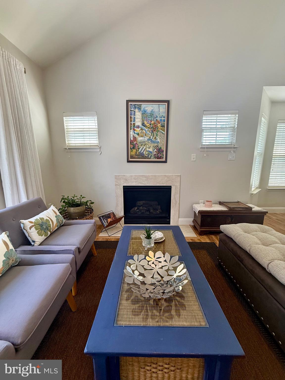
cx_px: 142
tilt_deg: -10.4
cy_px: 190
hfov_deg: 85.7
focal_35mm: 14
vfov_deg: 102.1
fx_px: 154
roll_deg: +0.8
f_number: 2.2
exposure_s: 1/120
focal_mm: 2.22
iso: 200
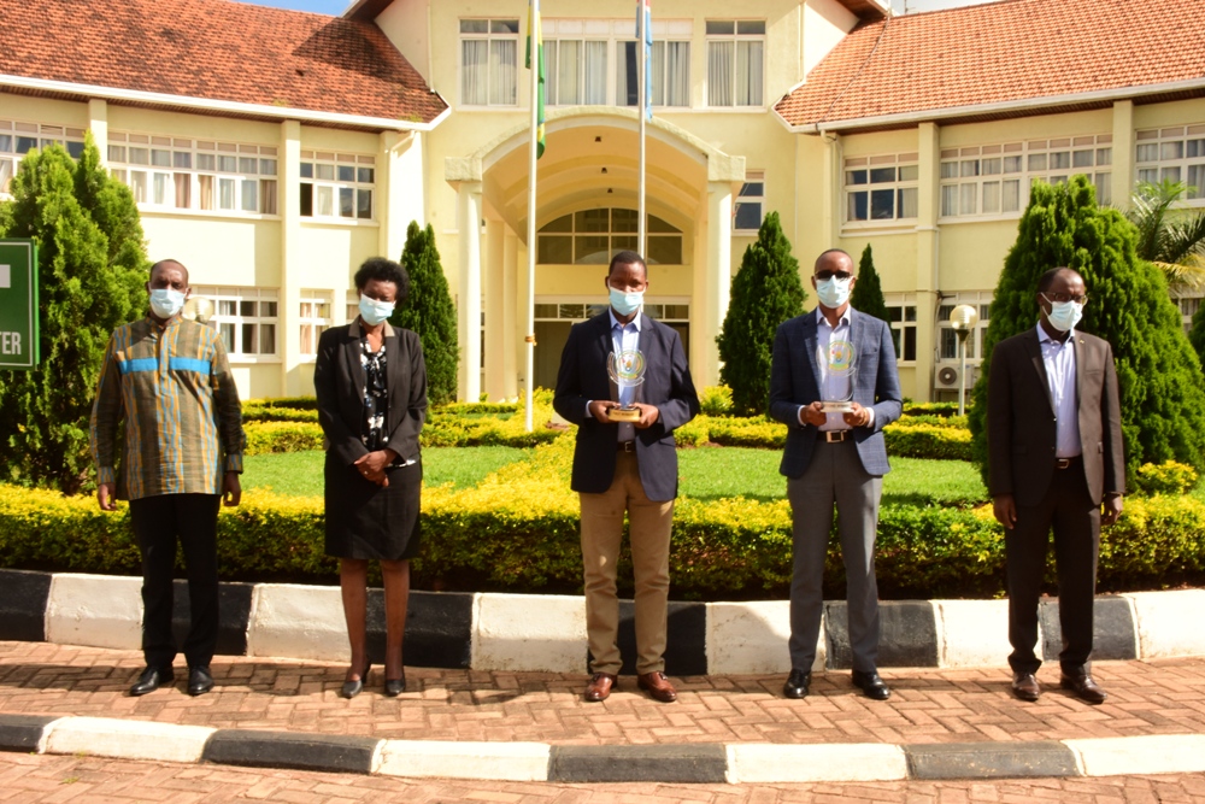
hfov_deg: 53.1
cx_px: 602
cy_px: 402
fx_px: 1205
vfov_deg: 36.9
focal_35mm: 36
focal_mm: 24
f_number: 25
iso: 500
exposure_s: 1/80
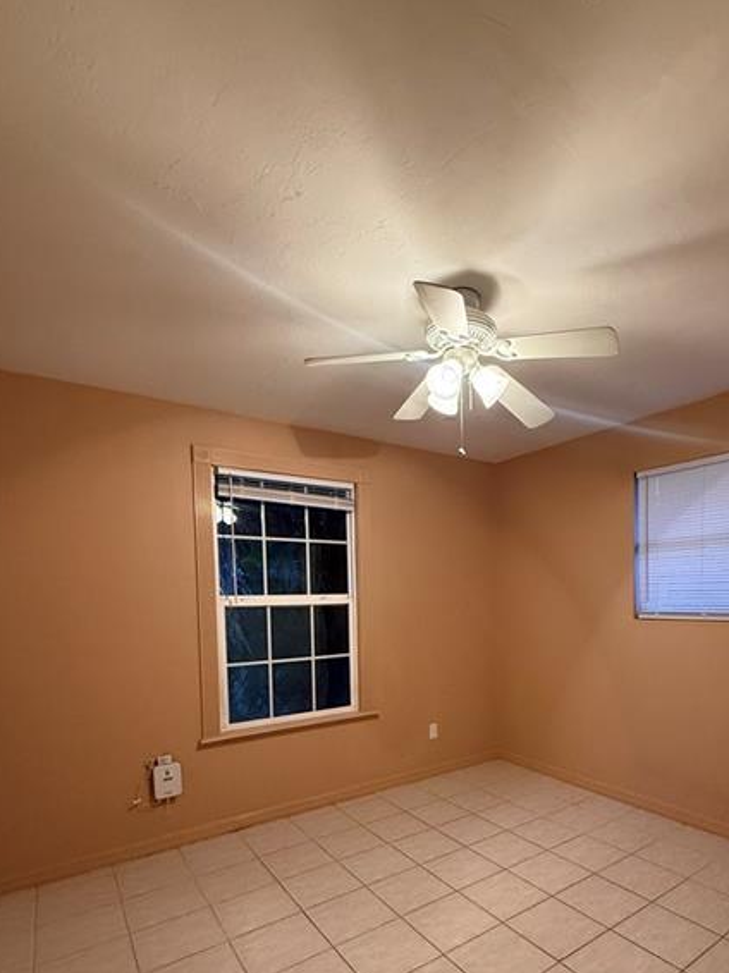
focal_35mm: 19
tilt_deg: -1.8
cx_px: 456
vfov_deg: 82.5
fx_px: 534
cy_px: 629
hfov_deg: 67.6
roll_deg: +0.7
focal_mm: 2.22
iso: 400
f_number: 2.2
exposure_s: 1/60
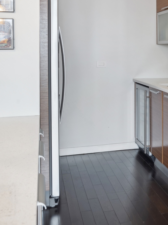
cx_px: 195
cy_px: 87
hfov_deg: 27.2
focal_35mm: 48
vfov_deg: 39.5
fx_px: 310
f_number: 8
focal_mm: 25.5
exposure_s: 1/10
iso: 200
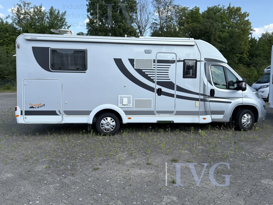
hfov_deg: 61.6
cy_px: 95
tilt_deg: -3.2
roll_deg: +0.4
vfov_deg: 48.2
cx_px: 140
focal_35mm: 29
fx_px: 229
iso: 50
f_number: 1.6
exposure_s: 1/2075
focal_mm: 5.96
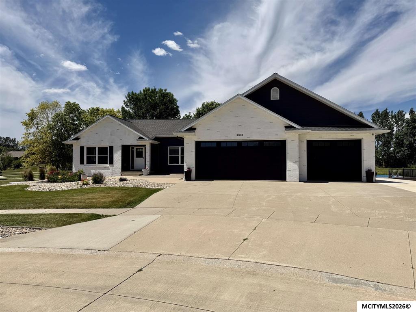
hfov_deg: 71.6
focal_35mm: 24
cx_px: 208
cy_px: 156
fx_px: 288
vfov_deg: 56.8
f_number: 1.78
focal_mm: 6.76
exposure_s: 1/10309
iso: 80
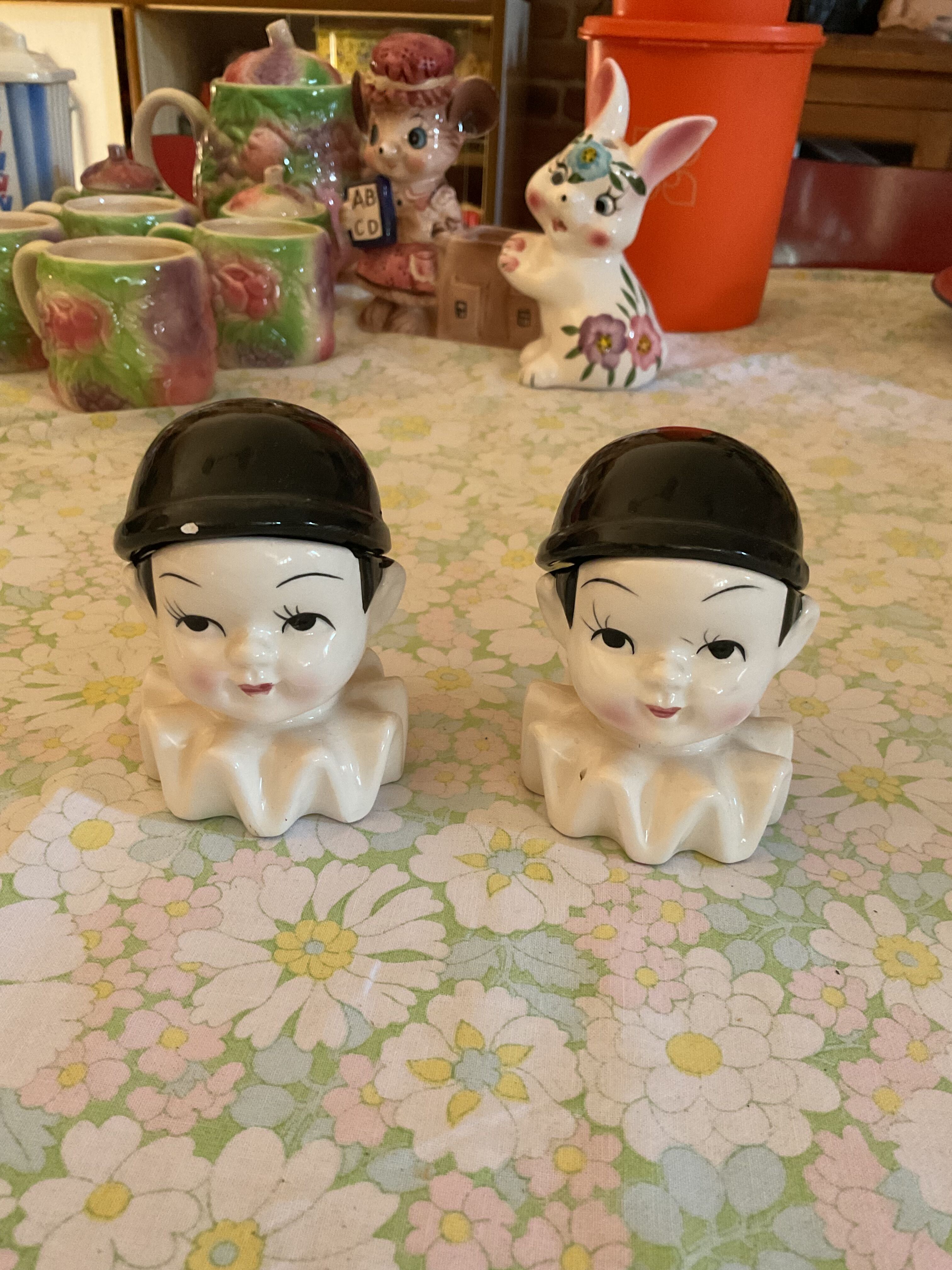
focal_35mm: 29
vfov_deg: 61.7
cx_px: 476
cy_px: 635
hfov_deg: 48.2
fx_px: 1063
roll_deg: -1.9
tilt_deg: -29.4
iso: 320
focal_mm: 3
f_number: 1.8
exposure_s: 1/40
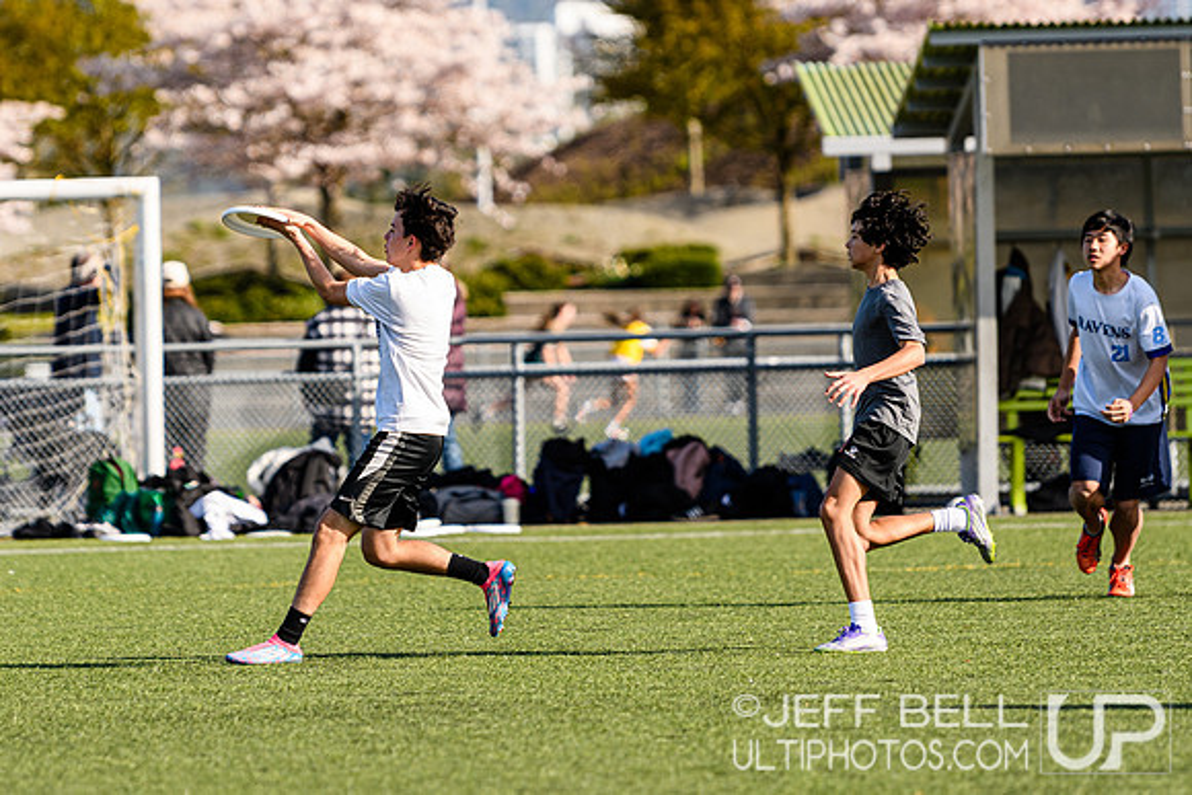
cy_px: 291
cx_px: 479
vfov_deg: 3.6
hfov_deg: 5.4
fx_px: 12606
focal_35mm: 381
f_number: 3.2
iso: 160
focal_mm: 200
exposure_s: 1/1250
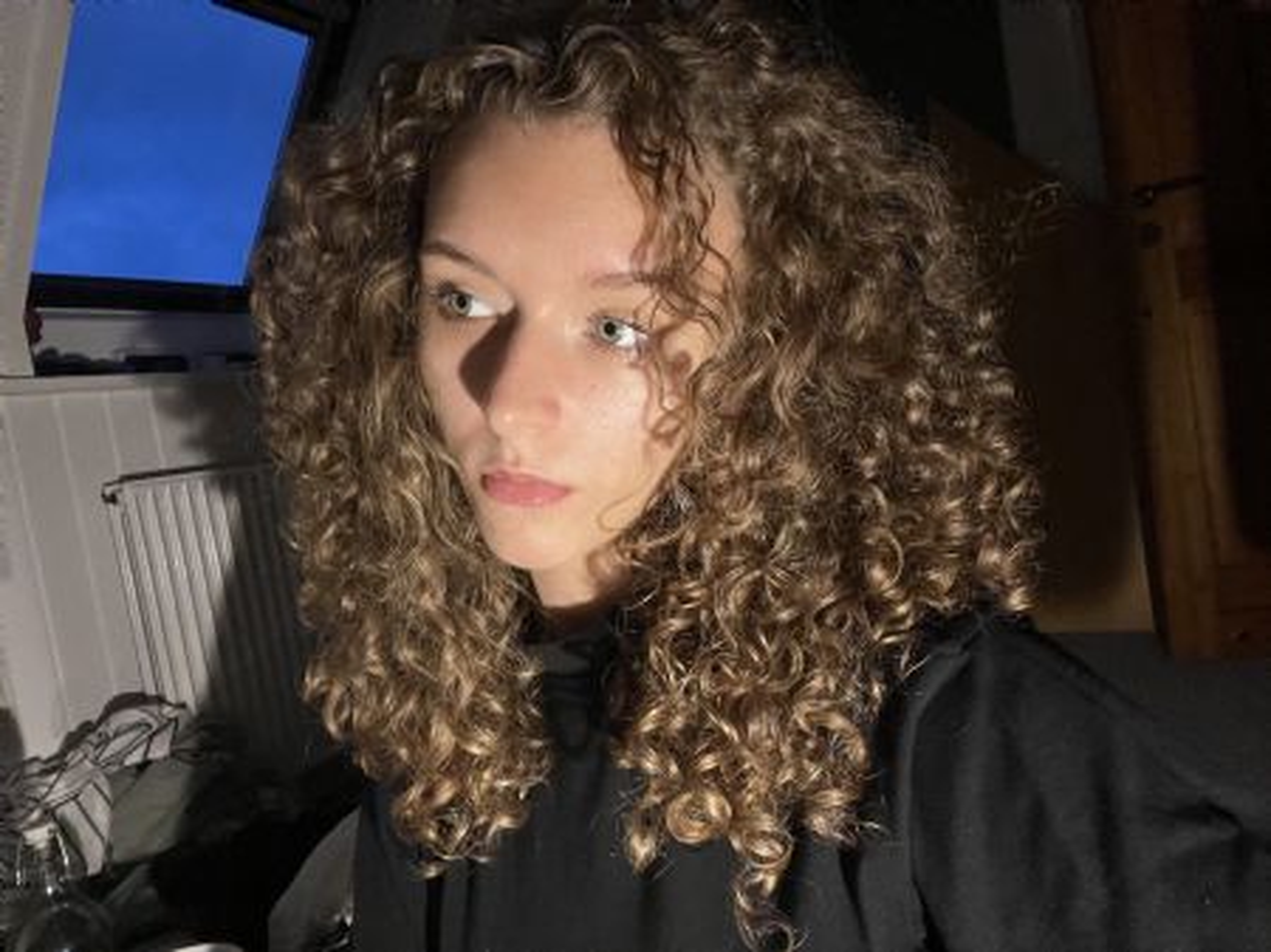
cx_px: 636
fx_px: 844
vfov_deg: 58.8
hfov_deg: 74.0
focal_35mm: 23
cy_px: 476
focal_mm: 2.71
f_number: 2.2
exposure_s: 1/40
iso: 400
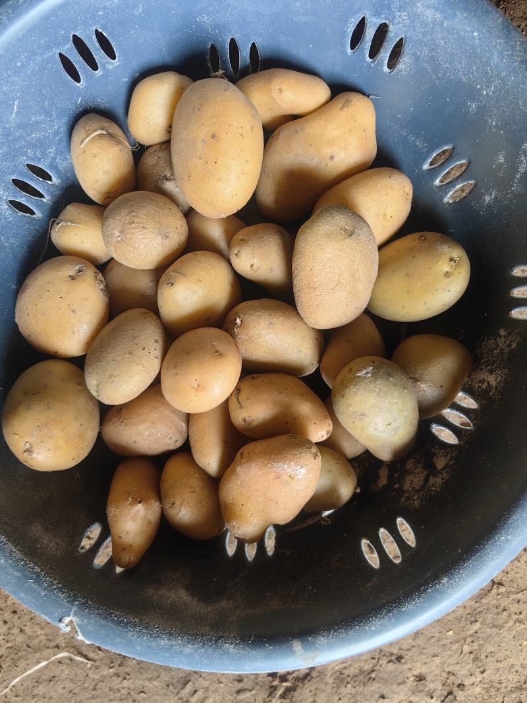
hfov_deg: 51.3
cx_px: 264
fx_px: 548
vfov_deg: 65.3
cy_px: 352
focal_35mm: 27
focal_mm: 5.75
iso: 160
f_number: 2
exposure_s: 1/100
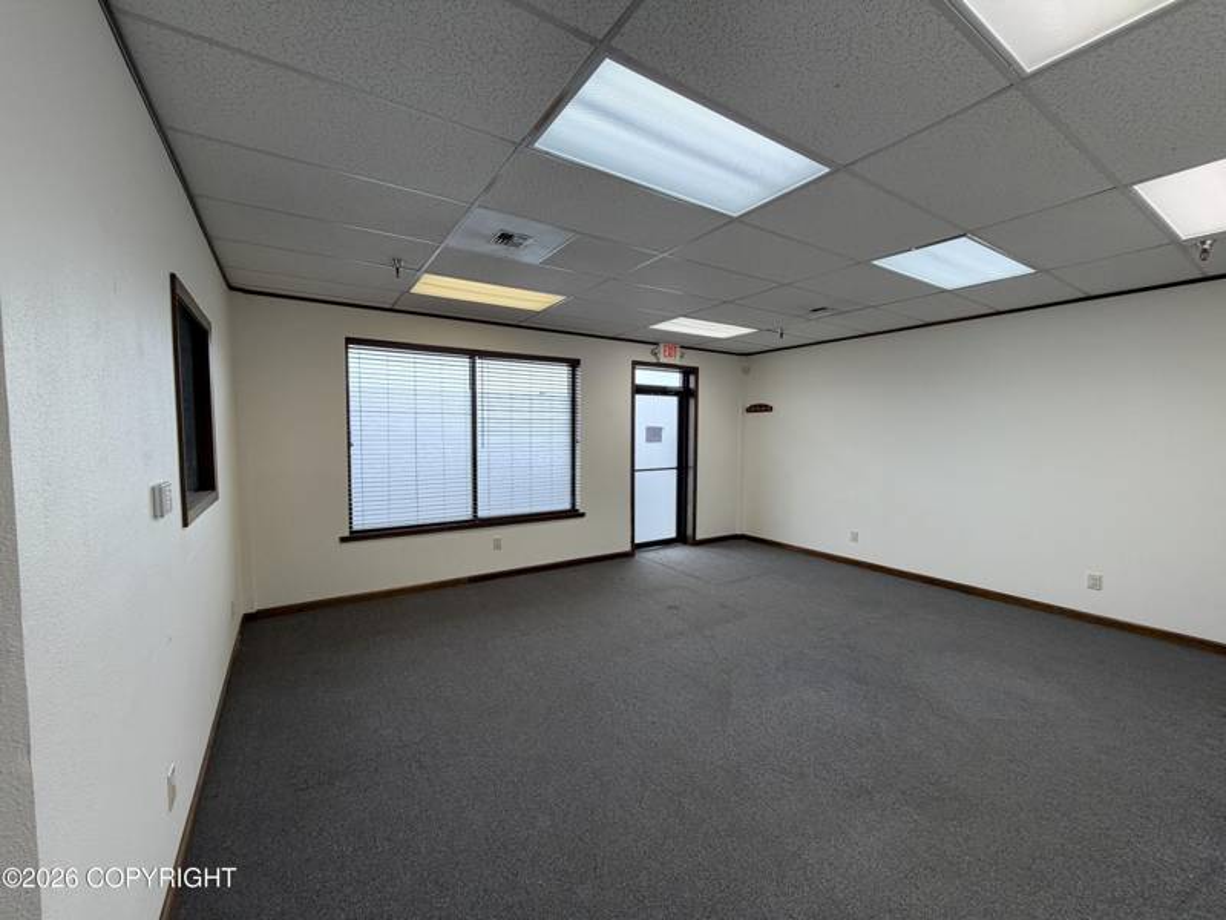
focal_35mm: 14
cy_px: 460
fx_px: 496
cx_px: 613
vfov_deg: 85.7
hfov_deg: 102.1
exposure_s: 1/131
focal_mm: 2.22
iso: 64
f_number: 2.2
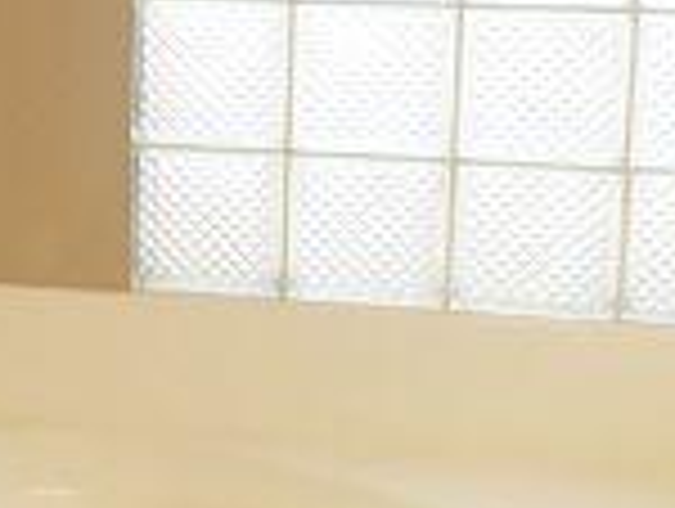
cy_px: -45
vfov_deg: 14.8
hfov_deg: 18.0
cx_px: -315
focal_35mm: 98
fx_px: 1914
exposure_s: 1/30
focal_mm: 4.1
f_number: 2.8
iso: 80
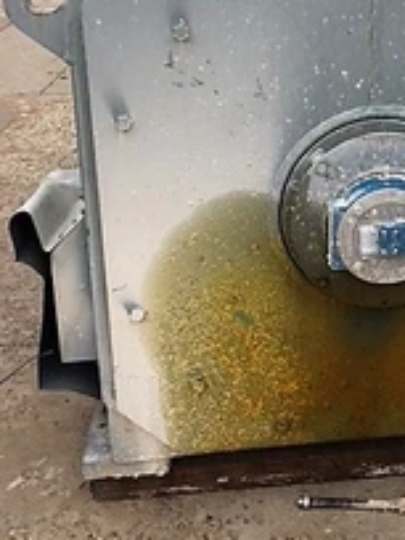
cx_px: 384
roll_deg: -1.1
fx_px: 889
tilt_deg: -17.0
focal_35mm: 57
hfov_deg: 24.7
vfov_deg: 33.3
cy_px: 151
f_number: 2.2
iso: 25
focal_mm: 4.15
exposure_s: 1/416
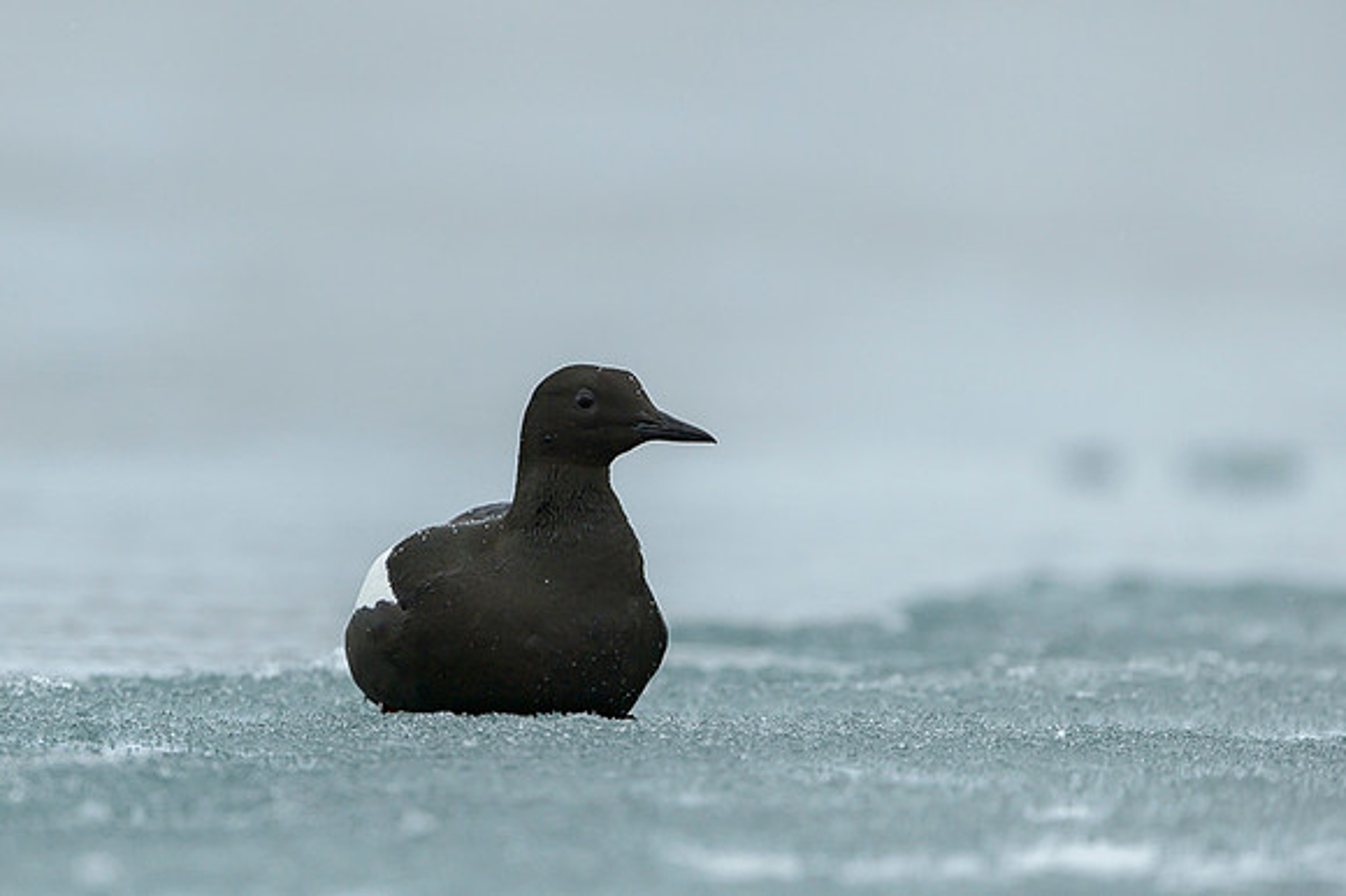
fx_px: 25901
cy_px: 448
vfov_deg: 2.0
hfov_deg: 3.0
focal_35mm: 693
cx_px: 563
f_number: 4.5
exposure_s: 1/2500
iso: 800
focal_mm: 500
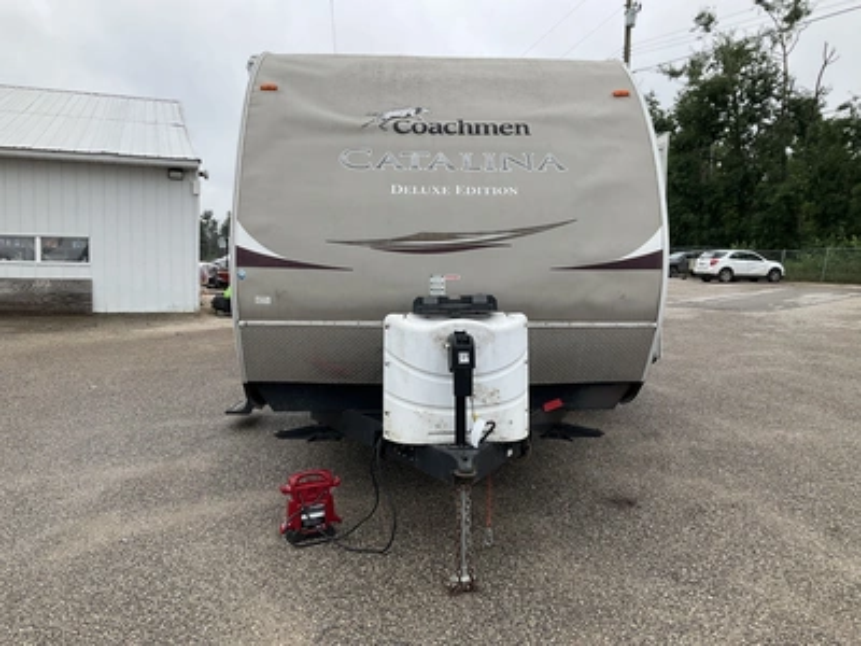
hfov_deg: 61.7
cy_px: 323
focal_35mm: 29
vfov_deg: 48.2
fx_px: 721
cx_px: 430
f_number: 1.8
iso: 25
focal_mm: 3
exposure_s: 1/562
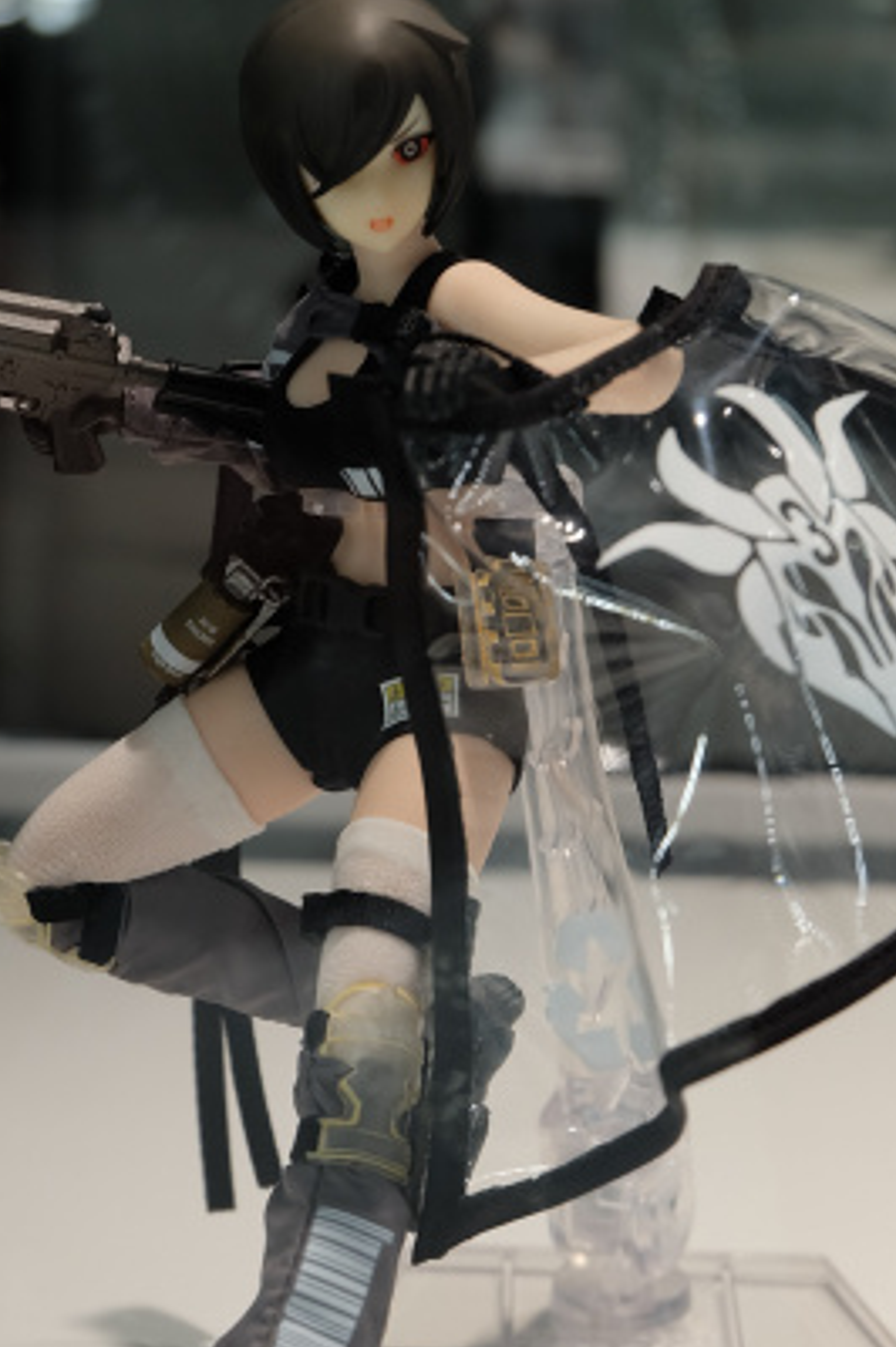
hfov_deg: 14.5
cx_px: 332
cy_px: 822
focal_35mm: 94
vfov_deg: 21.7
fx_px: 3515
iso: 400
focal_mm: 31
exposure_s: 1/160
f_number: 5.6
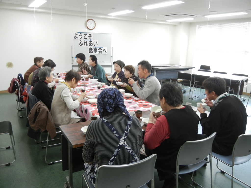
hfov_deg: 60.0
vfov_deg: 46.8
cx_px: 126
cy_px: 94
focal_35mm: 30
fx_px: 218
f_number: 3.5
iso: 325
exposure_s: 1/30
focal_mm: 5.4
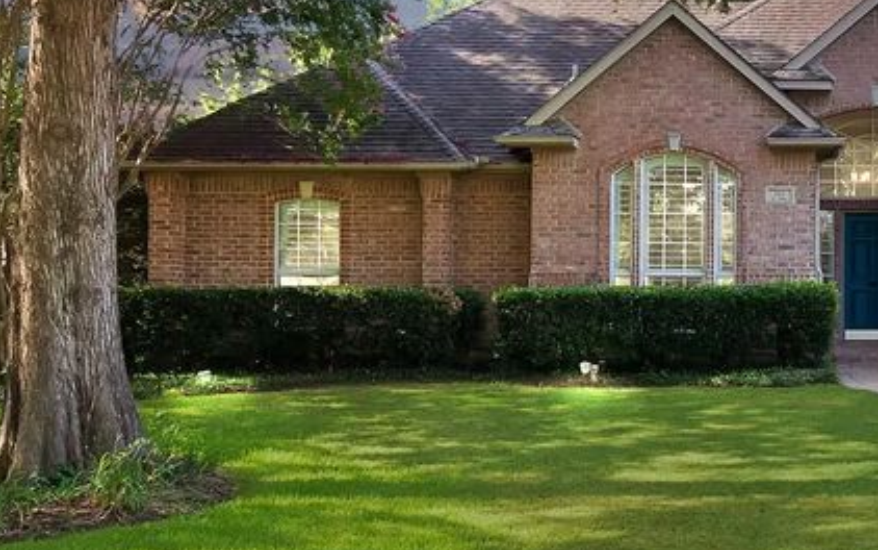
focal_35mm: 52
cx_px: 855
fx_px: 1245
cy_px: 260
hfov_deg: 35.5
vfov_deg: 24.9
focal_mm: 21
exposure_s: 1/60
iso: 640
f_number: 9
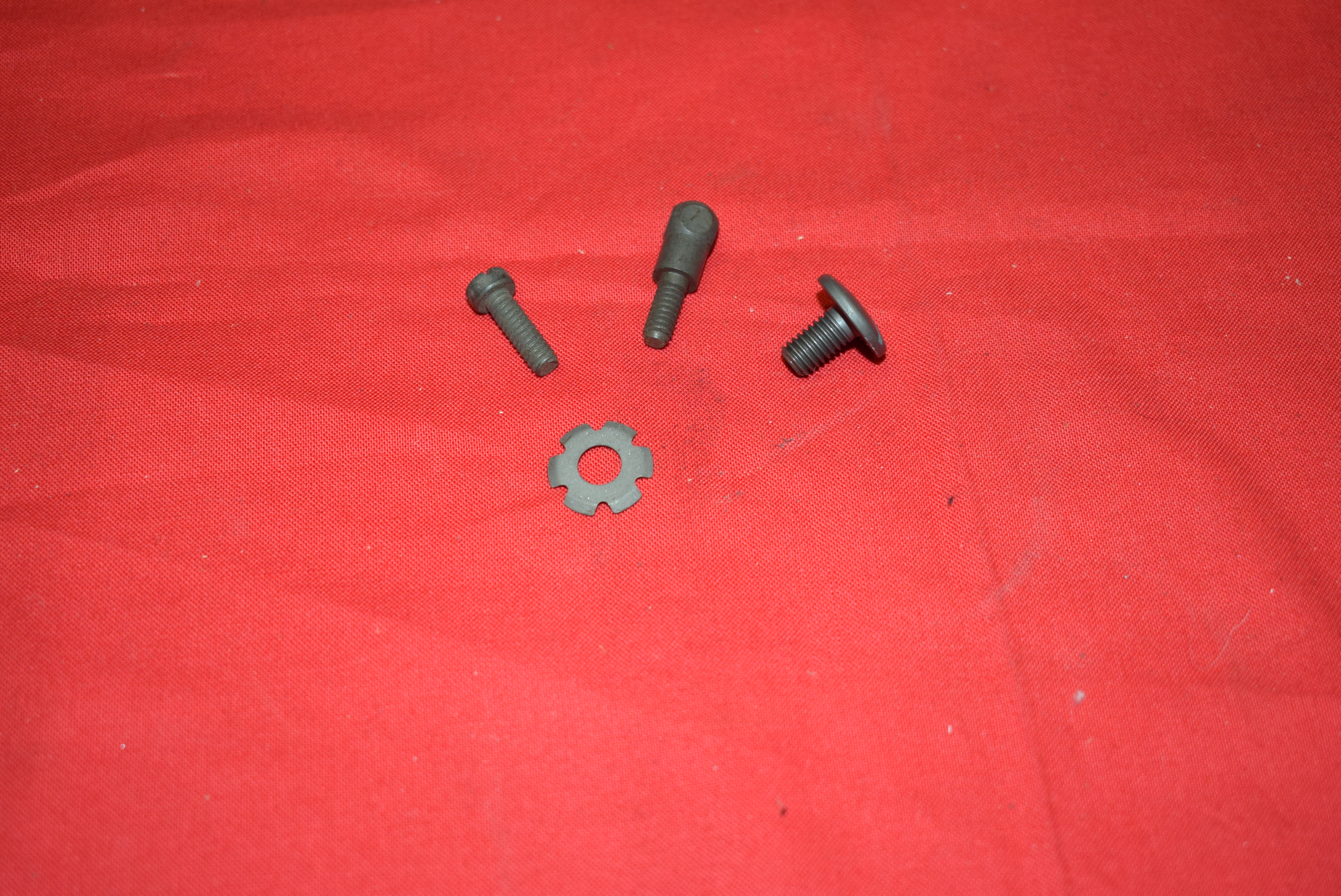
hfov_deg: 38.9
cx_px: 670
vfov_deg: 26.5
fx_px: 1901
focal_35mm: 51
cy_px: 448
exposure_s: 1/80
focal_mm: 34
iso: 500
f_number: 5
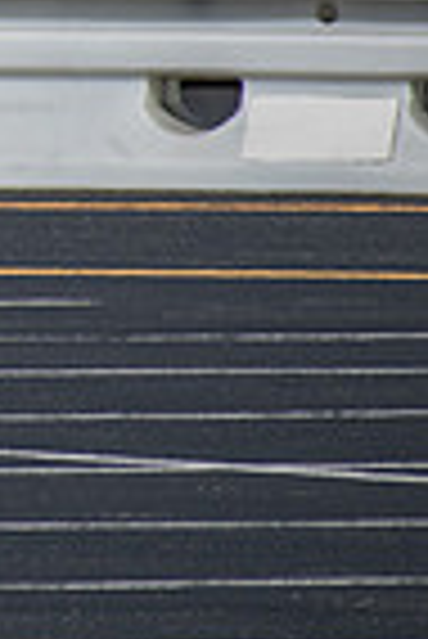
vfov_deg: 1.1
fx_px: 32678
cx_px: -874
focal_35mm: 1837
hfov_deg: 0.7
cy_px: -200
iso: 100
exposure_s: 1/640
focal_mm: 300
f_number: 6.3
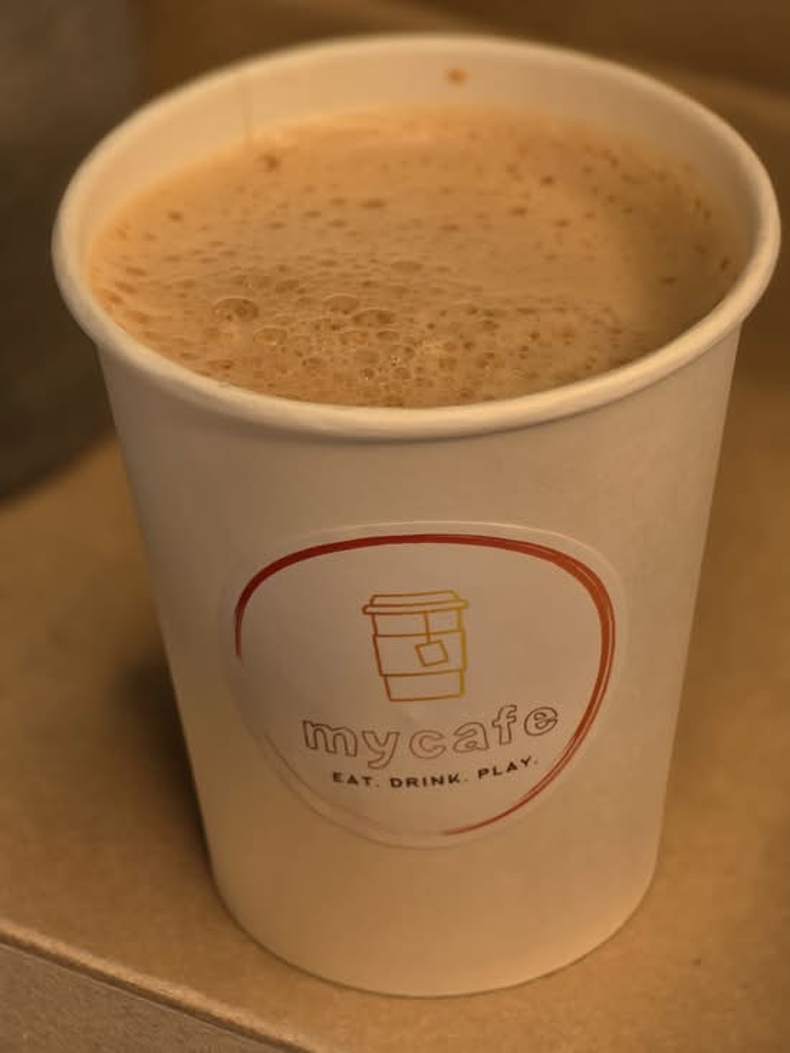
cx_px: 395
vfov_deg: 17.1
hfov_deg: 12.9
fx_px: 3498
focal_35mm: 115
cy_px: 526
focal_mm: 18.6
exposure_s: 1/120
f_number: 3.4
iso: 40
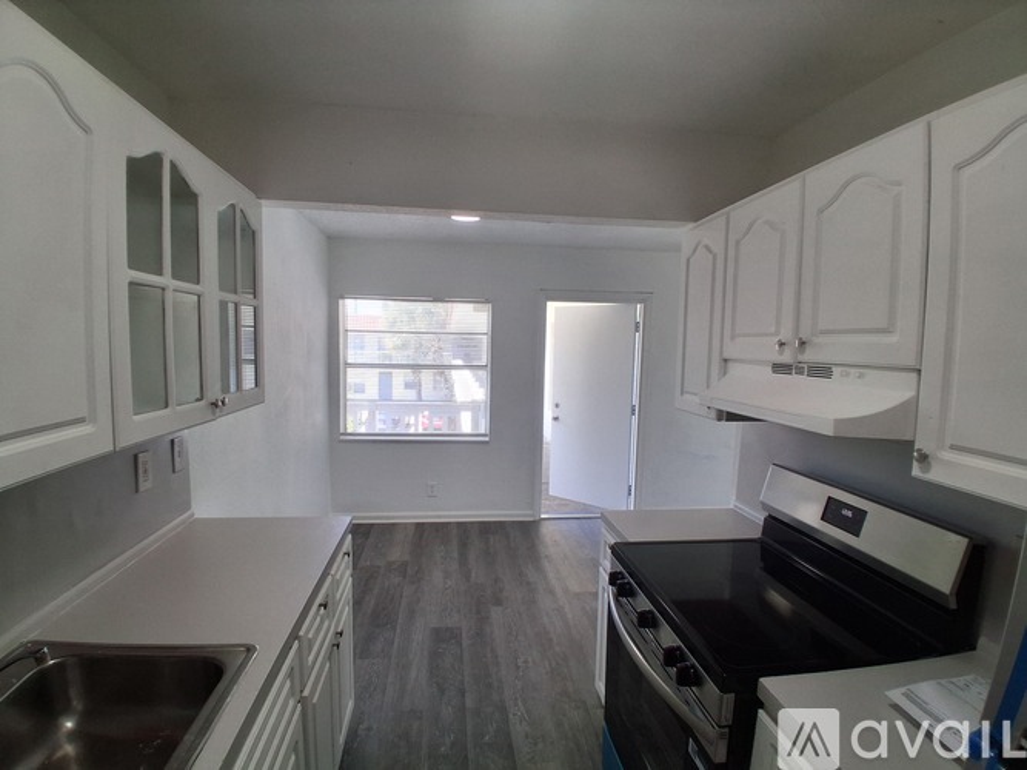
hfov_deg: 91.0
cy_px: 385
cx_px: 514
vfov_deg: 74.7
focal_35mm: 17
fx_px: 504
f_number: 2.2
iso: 80
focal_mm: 1.4
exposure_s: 1/120
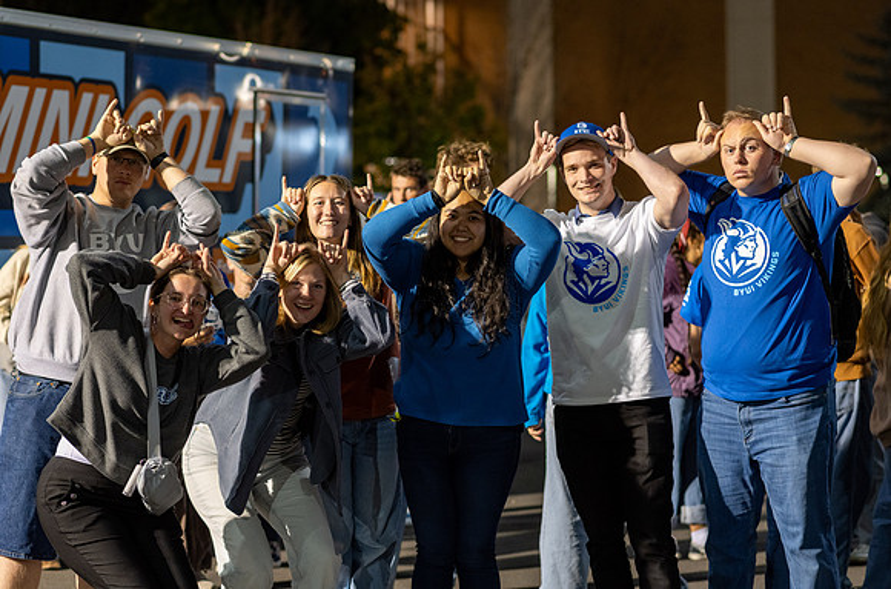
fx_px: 2186
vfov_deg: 15.3
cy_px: 280
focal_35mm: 89
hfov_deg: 23.0
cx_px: 463
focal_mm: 85
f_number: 3.2
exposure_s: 1/100
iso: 1250
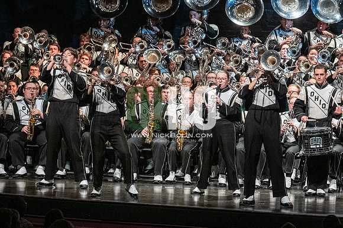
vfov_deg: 6.3
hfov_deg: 9.5
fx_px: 2066
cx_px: 172
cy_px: 114
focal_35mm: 217
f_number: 4
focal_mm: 145
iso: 4000
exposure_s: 1/500
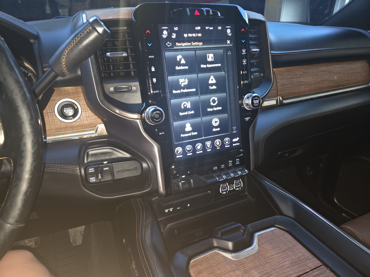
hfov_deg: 73.9
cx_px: 185
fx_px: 246
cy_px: 138
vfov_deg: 58.9
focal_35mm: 23
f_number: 1.8
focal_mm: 5.4
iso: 400
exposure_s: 1/12
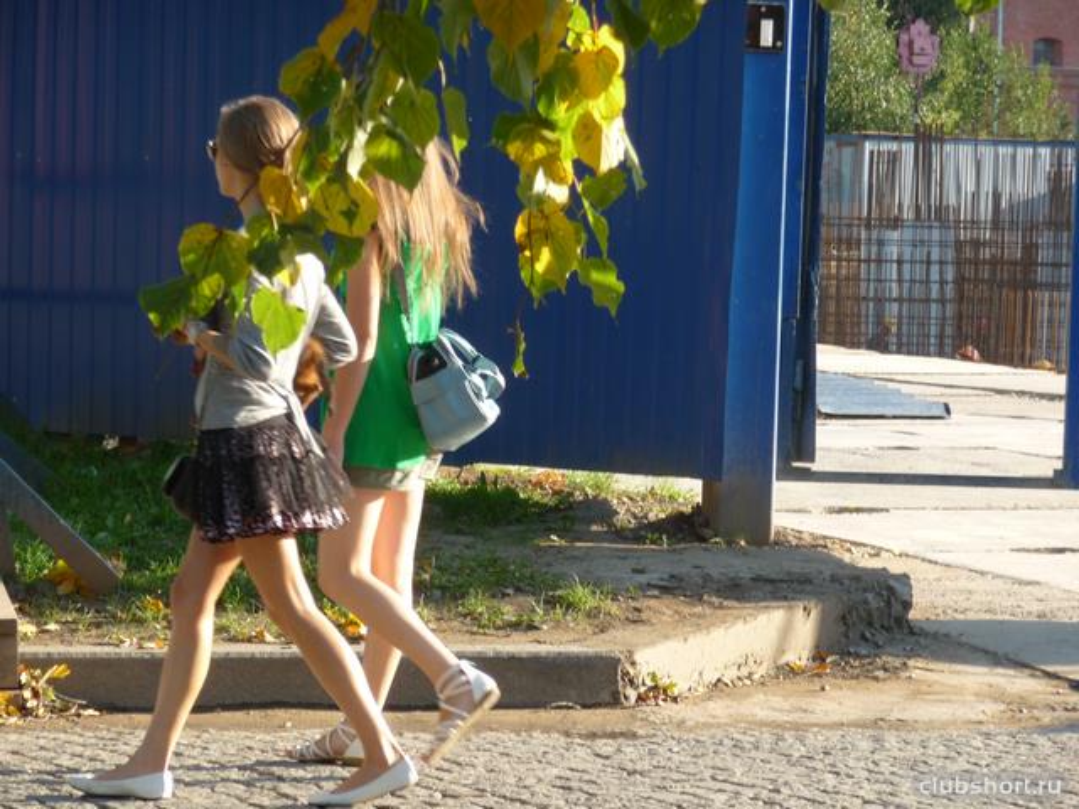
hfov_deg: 11.6
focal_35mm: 170
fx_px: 5299
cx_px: 540
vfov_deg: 8.7
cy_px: 404
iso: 100
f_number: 4.8
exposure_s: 1/125
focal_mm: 29.1
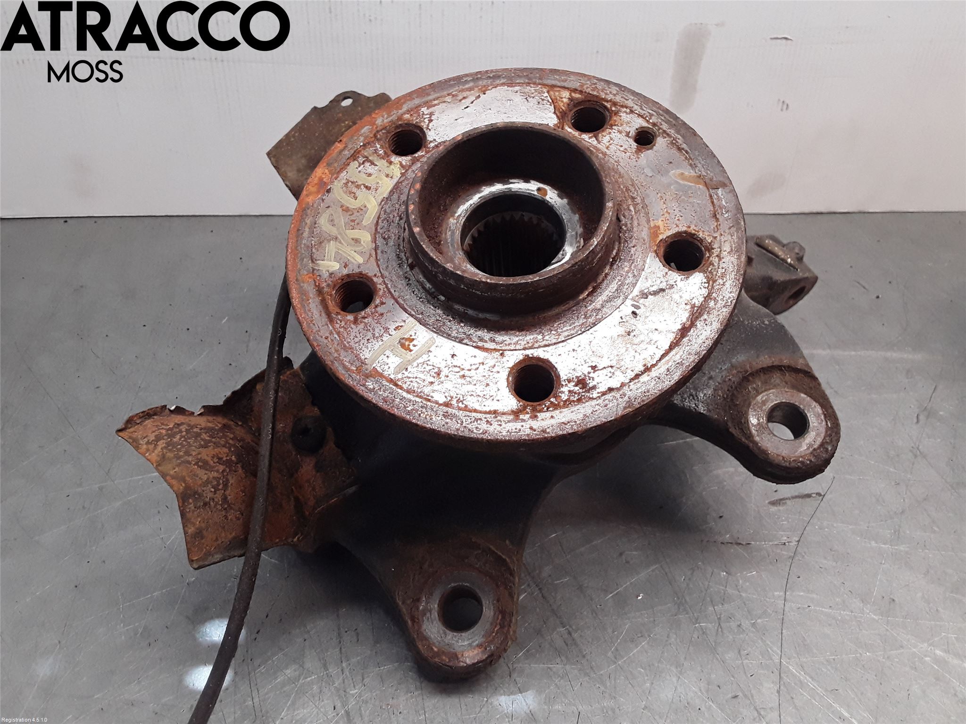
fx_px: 781
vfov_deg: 49.7
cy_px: 362
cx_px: 483
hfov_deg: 63.4
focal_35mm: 28
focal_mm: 2.91
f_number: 1.9
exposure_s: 1/140
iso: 100
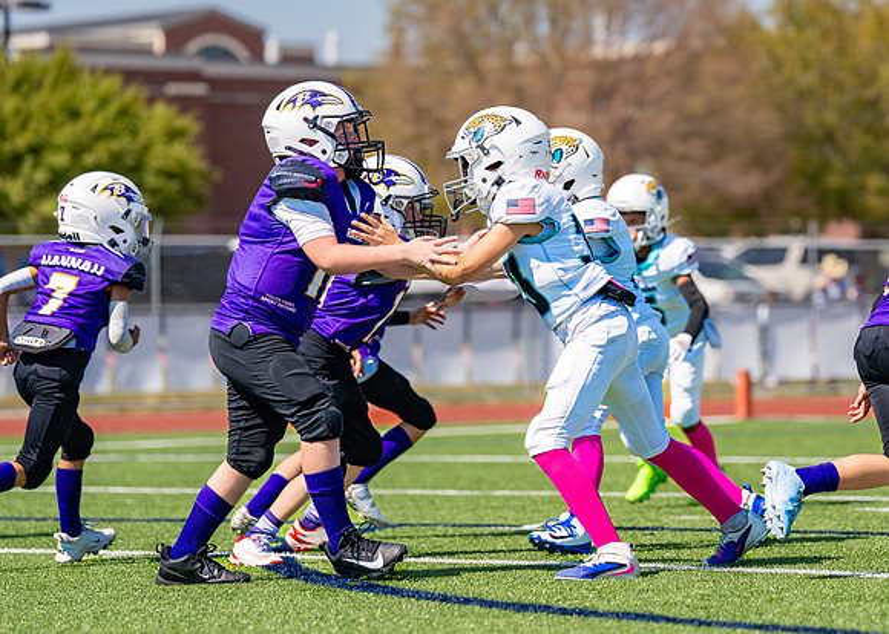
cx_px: 593
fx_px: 4516
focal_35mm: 179
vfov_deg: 8.0
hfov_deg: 11.2
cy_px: 261
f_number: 2.8
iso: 100
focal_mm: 124
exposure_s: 1/2000
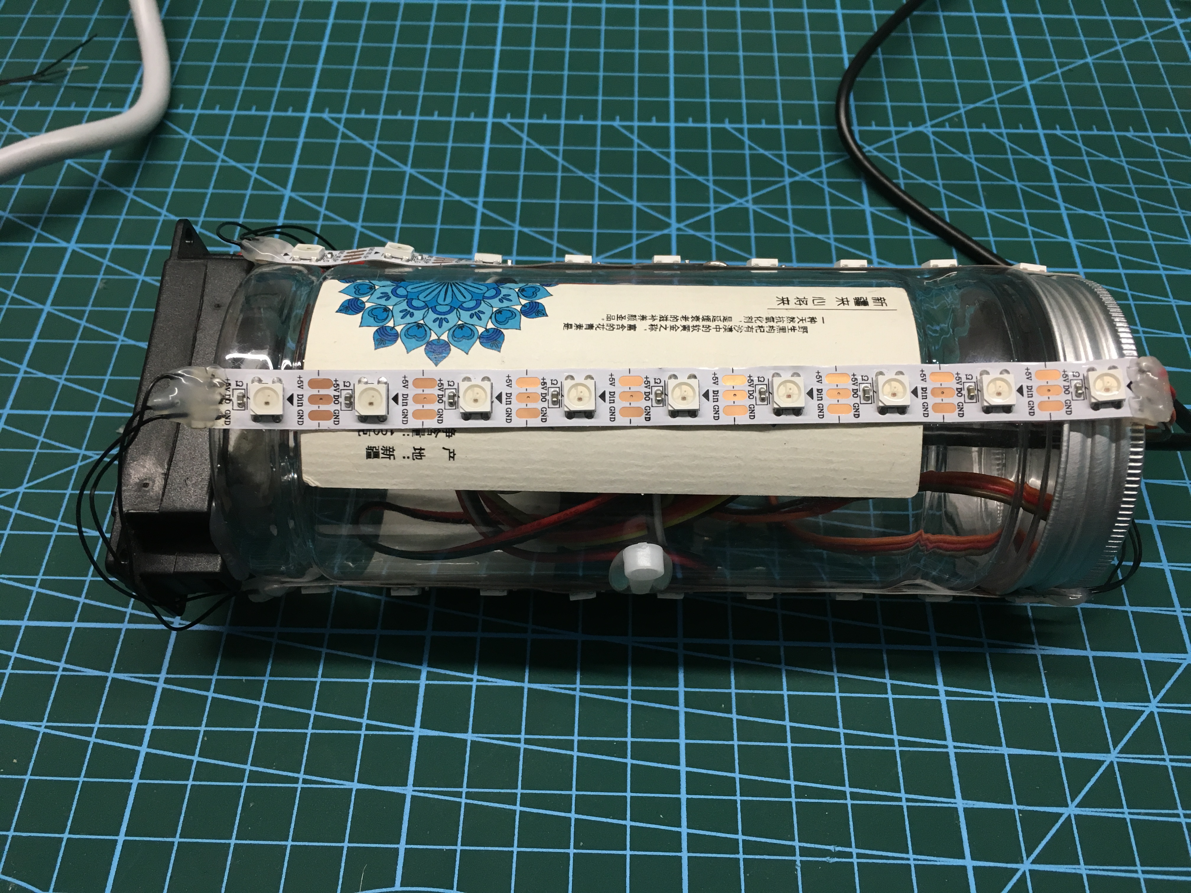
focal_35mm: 29
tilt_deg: -58.5
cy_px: 446
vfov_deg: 48.2
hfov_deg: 61.7
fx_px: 998
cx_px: 596
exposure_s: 1/33
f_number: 2.2
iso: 100
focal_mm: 4.15
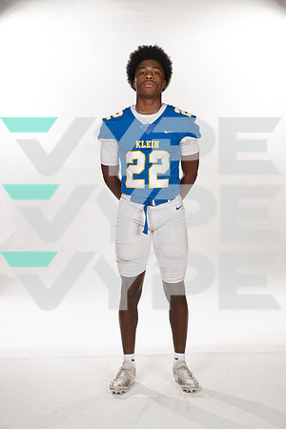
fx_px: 655
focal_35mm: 55
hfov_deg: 24.6
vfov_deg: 36.2
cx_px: 143
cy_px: 214
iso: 800
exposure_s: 1/320
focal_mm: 55
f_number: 7.1
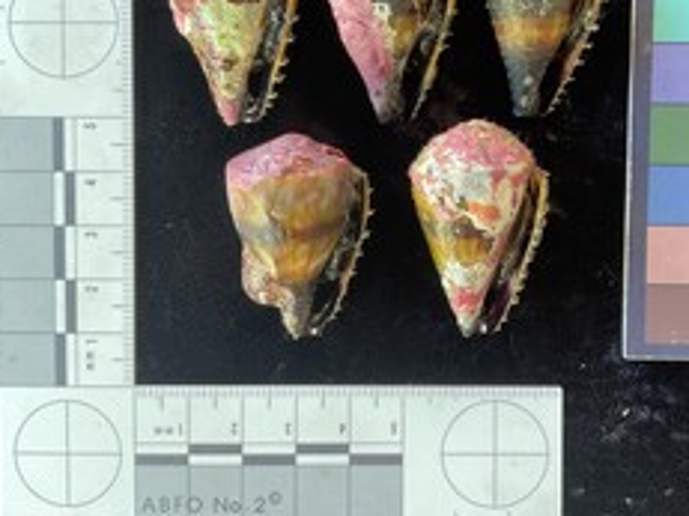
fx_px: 875
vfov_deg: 32.7
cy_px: 195
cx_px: 453
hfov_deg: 42.4
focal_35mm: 44
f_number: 1.8
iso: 200
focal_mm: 3
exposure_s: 1/60
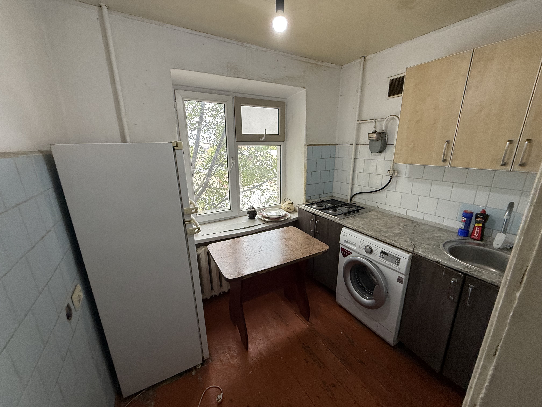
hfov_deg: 102.1
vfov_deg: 85.7
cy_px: 204
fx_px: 219
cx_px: 271
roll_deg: +0.1
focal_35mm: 14
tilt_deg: -13.5
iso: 125
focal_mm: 2.22
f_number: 2.2
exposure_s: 1/100
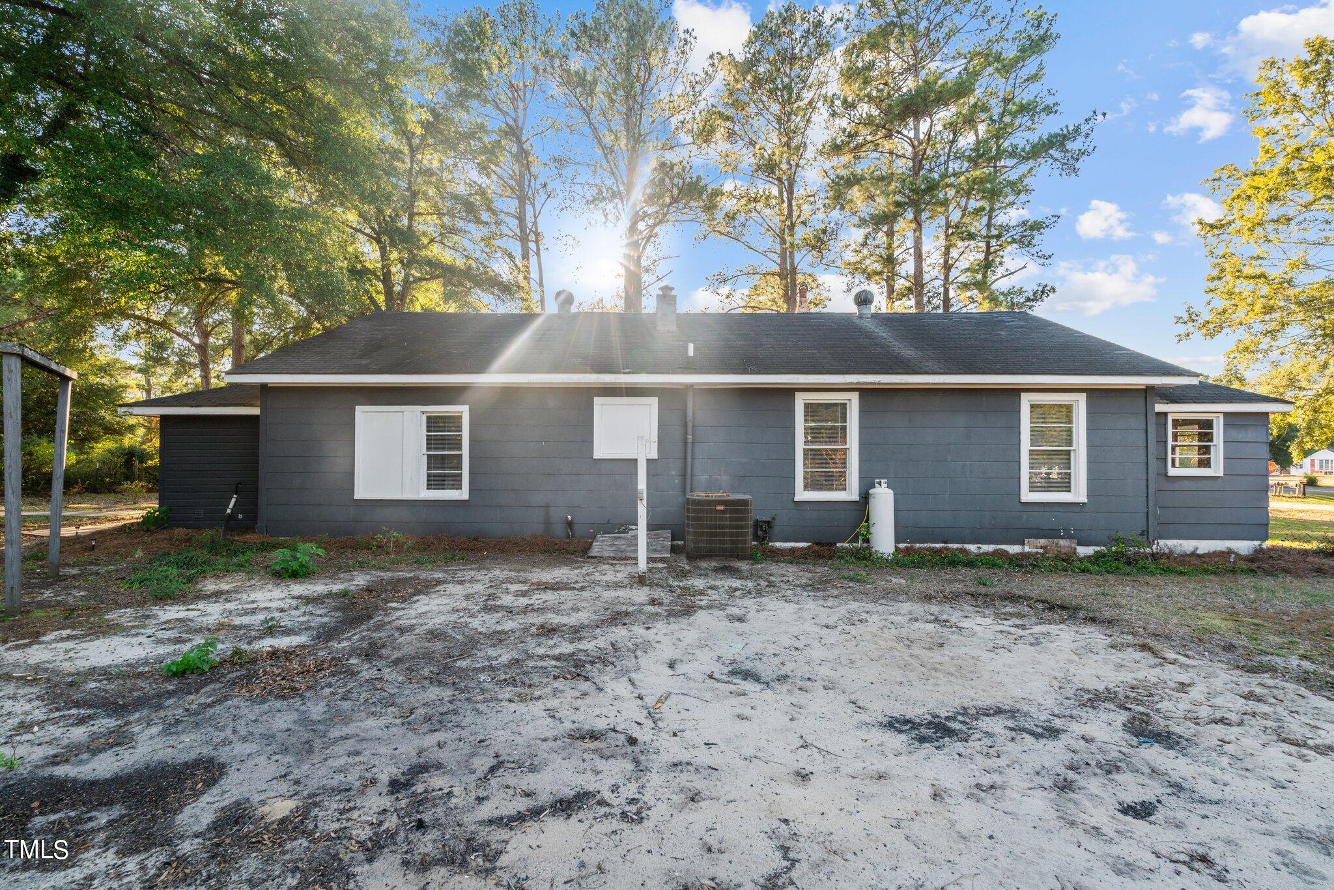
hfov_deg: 96.7
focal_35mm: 16
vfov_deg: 73.8
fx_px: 593
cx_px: 667
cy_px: 445
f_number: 8
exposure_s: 1/50
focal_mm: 16
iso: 250
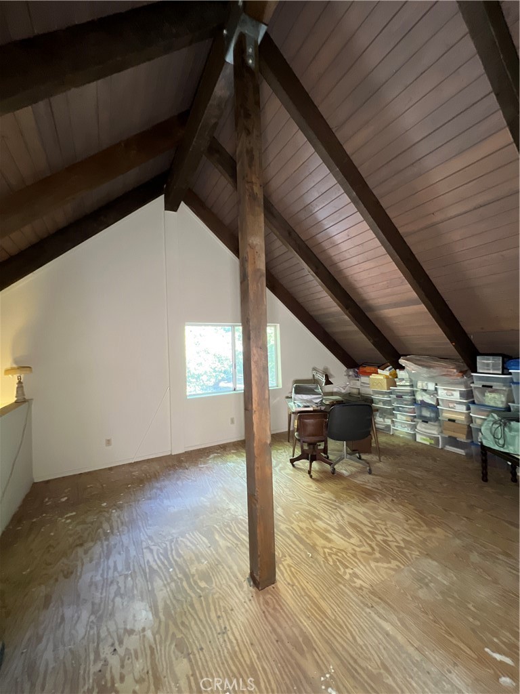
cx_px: 260
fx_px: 260
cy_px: 347
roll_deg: +3.7
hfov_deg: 89.9
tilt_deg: +2.7
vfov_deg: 106.2
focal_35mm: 13
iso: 500
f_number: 1.8
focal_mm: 1.57
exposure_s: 1/60
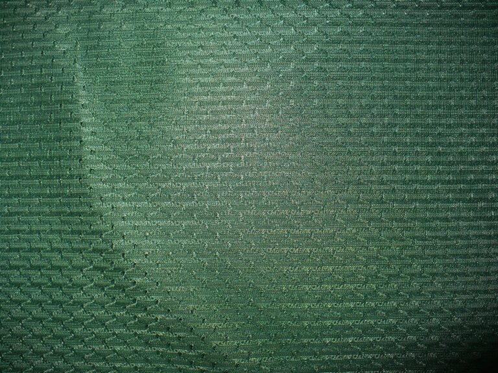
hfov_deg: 50.1
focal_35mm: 37
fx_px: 532
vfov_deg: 38.7
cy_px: 186
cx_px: 249
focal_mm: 6.1
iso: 100
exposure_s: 1/30
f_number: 2.8
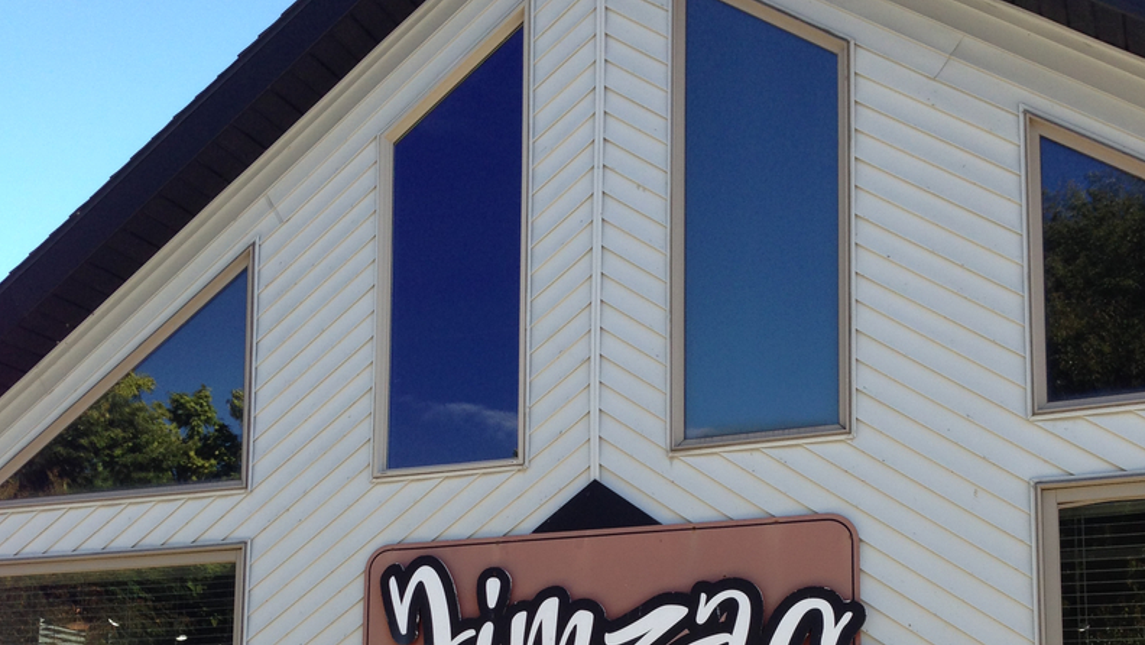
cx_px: 564
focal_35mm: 49
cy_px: 658
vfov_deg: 23.3
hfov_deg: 42.1
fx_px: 1488
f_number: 2.4
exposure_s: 1/359
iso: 50
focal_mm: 4.12
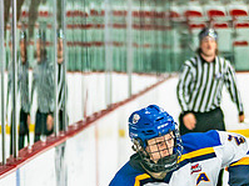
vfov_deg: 3.3
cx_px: 231
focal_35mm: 449
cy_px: 214
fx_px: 3228
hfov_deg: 4.4
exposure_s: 1/640
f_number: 2.8
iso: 400
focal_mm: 105
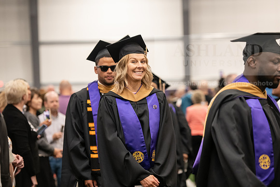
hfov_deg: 16.8
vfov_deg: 11.2
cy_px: 94
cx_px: 140
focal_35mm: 122
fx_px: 949
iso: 3200
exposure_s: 1/200
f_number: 3.2
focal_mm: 122
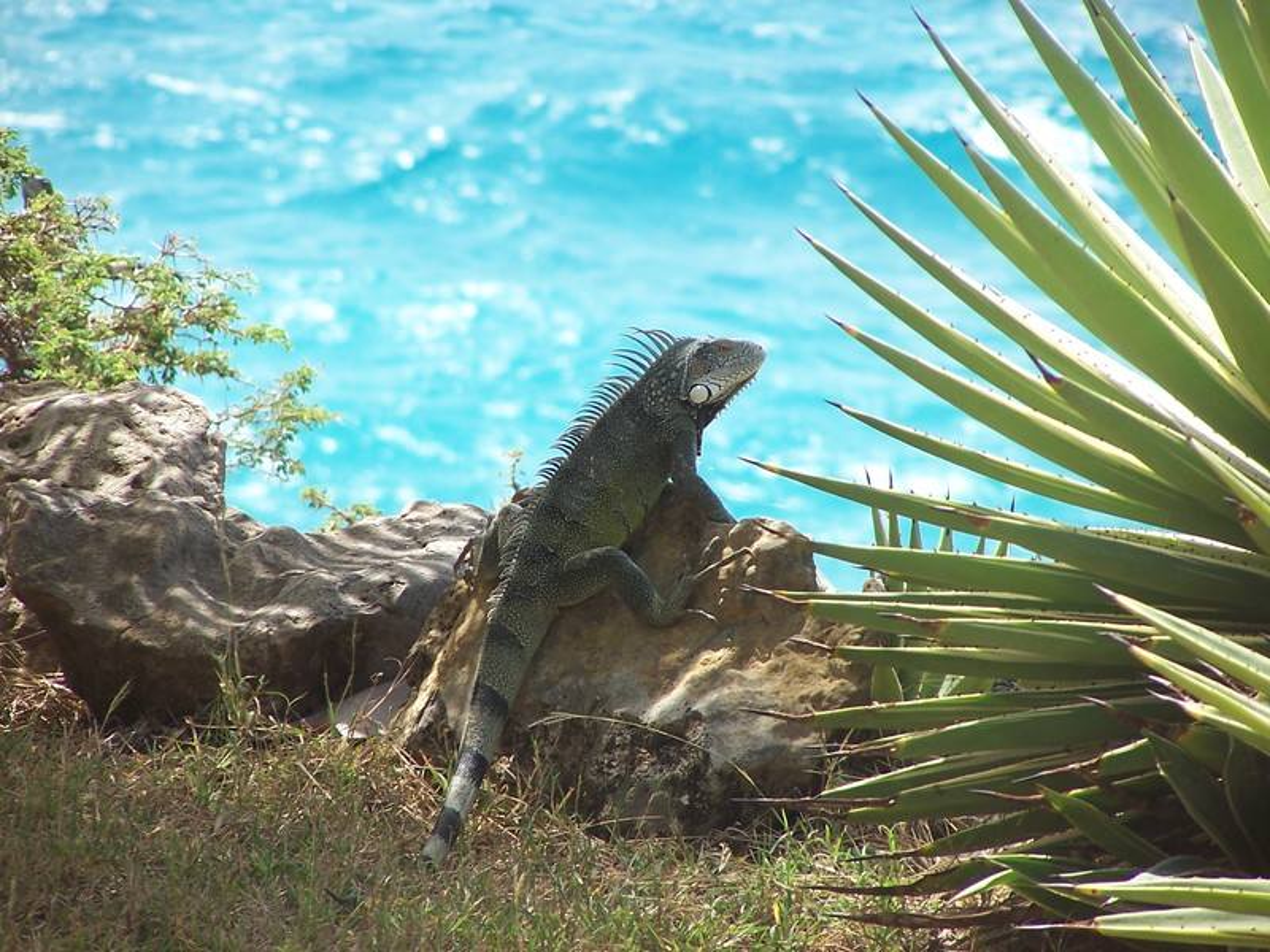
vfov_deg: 3.9
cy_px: 476
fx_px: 13942
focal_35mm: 380
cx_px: 635
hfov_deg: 5.2
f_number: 3.7
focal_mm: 63
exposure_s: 1/350
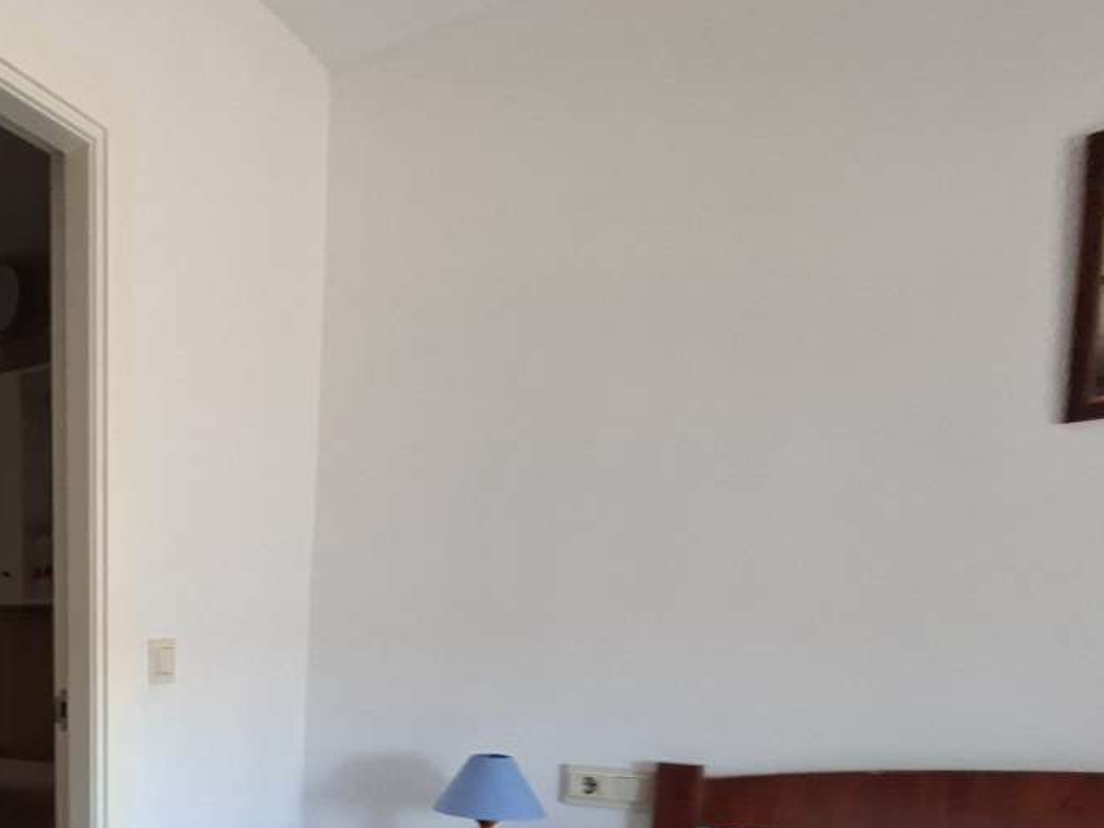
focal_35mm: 29
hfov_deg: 49.1
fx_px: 925
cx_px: -25
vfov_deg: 43.0
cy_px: 786
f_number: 2.2
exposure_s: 1/24
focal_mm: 1.74
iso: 160
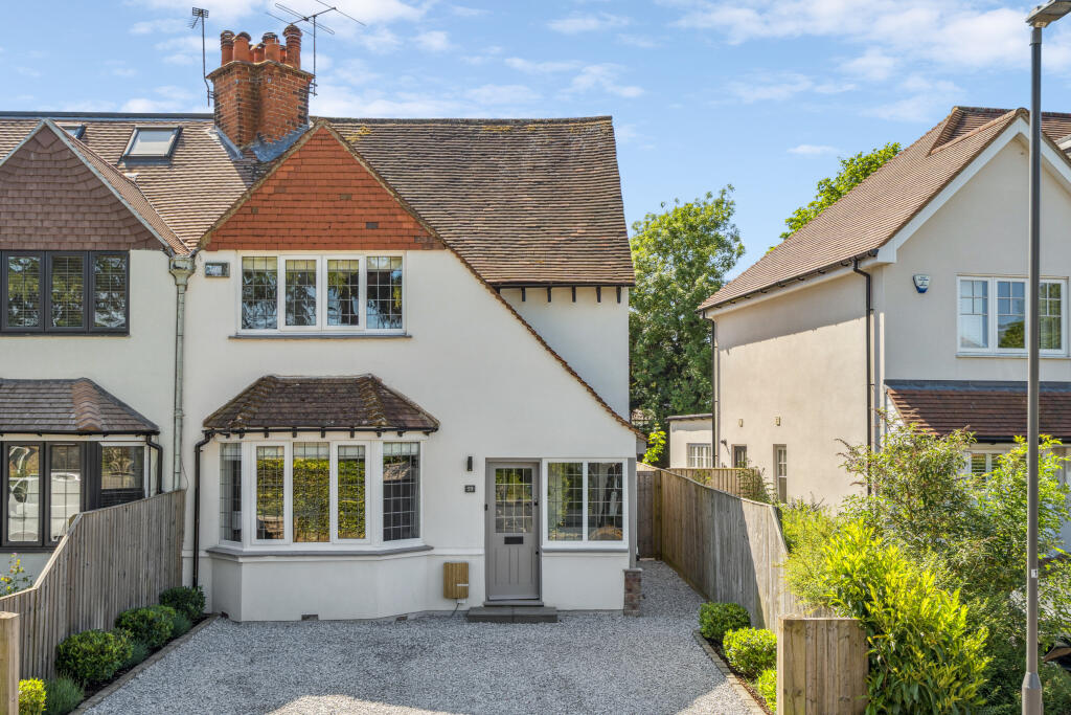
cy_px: 358
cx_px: 536
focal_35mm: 35
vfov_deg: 37.9
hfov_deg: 54.4
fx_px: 1041
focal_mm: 35
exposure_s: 1/250
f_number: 8
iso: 200
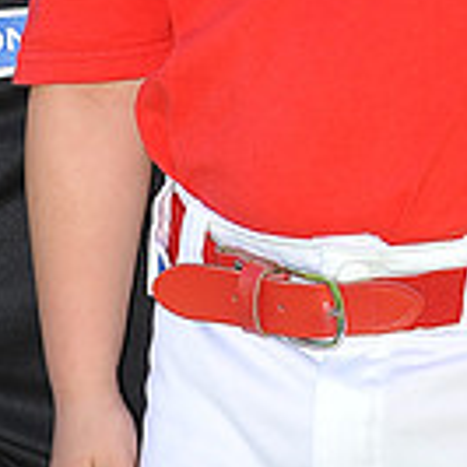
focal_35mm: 499
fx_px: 7616
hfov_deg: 3.5
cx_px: 169
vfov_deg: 3.5
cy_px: -442
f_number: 4.5
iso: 200
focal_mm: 135
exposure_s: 1/400
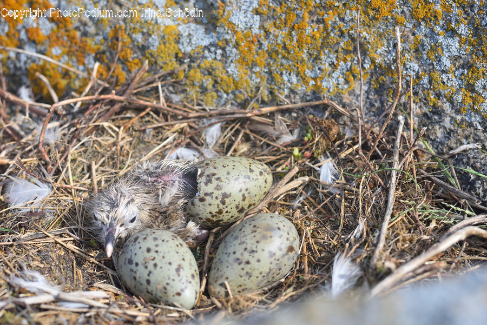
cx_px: 244
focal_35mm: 50
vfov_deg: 27.0
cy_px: 162
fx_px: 677
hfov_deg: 39.6
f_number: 4
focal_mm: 50
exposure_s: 1/640
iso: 100
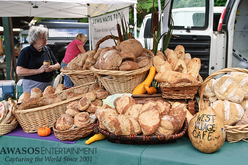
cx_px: 120
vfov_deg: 32.5
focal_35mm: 41
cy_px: 83
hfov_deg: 47.5
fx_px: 282
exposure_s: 1/90
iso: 100
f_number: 5
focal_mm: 26
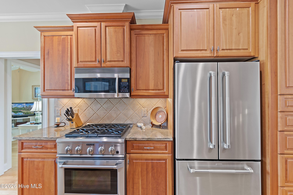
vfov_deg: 77.3
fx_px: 122
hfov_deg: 100.4
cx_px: 146
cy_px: 98
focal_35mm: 15
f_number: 4.5
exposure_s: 1/1.25
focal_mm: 10
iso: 100
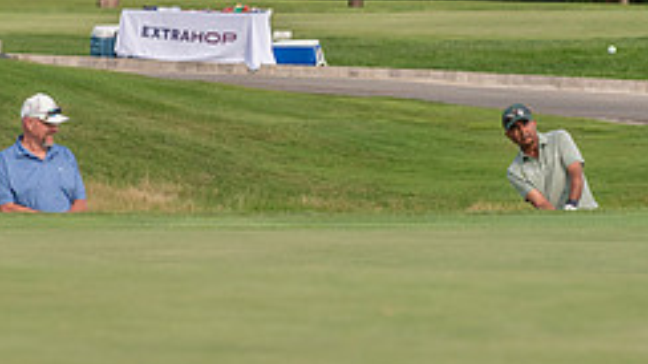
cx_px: 446
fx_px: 10047
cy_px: 111
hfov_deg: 3.7
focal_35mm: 585
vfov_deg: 2.1
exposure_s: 1/1250
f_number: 5
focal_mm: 200
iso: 250
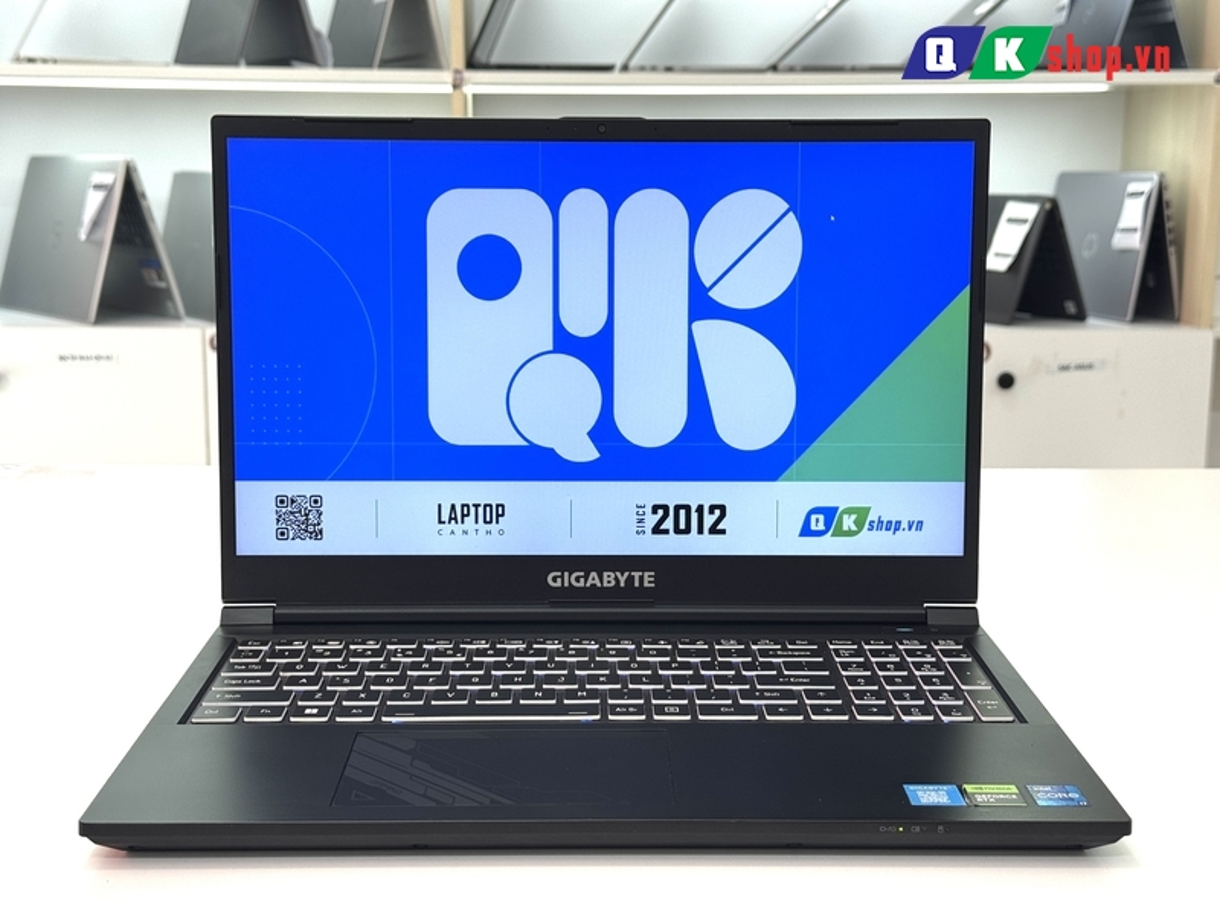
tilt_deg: -10.4
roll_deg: +0.6
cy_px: 458
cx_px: 610
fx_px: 1692
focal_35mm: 48
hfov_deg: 39.7
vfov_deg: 30.3
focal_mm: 6.76
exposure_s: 1/121
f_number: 1.78
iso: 50
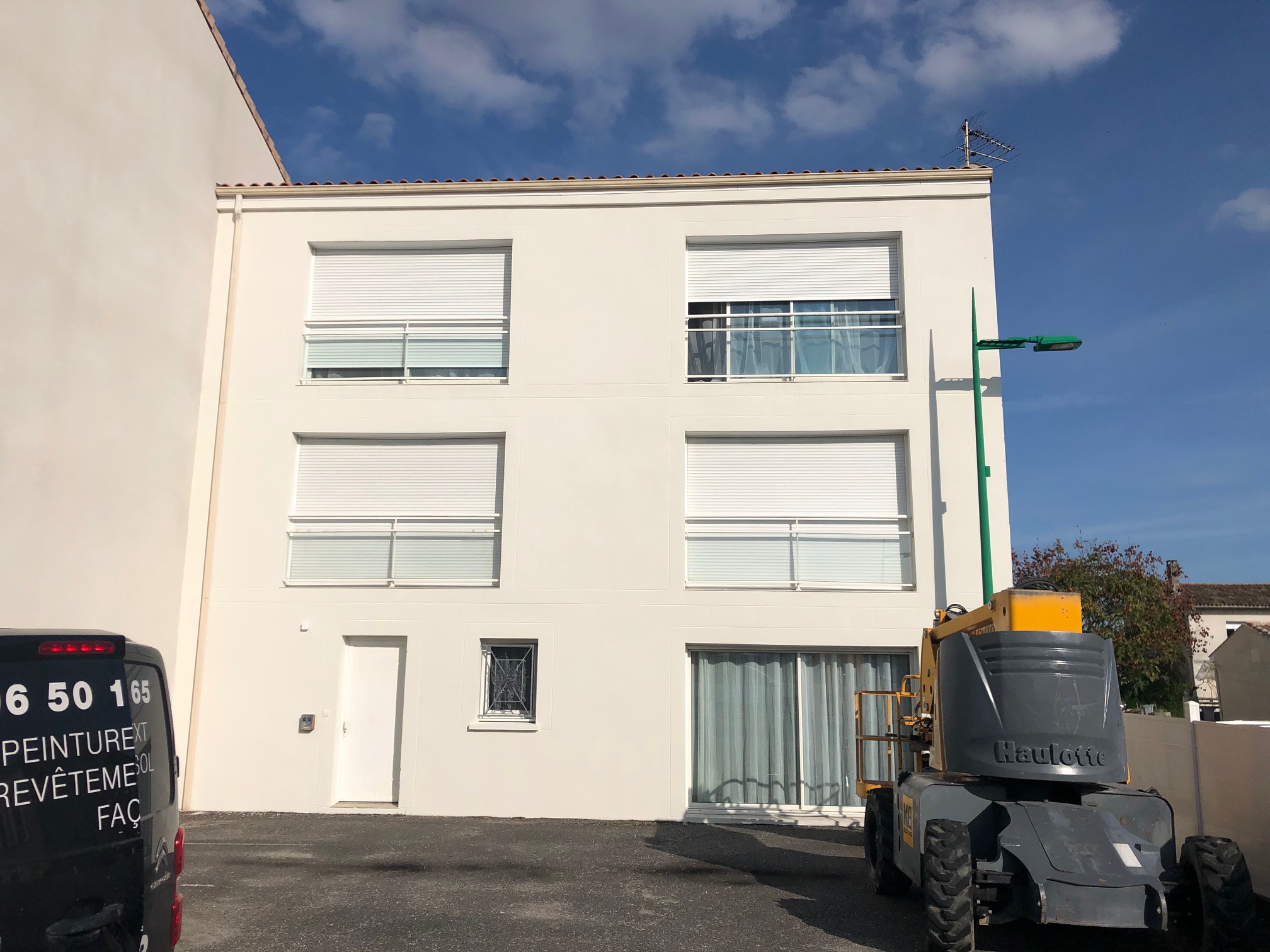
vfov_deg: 49.7
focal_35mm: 28
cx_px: 635
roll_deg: -0.2
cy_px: 476
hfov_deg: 63.4
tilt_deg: +11.2
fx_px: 1027
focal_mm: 4
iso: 20
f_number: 1.8
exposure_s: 1/6897
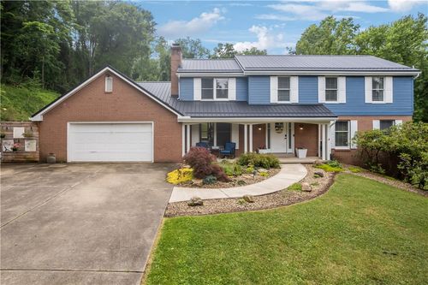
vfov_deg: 57.2
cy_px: 142
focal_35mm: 22
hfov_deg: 78.6
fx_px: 261
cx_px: 214
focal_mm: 8.4
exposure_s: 1/1250
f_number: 2.8
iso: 110
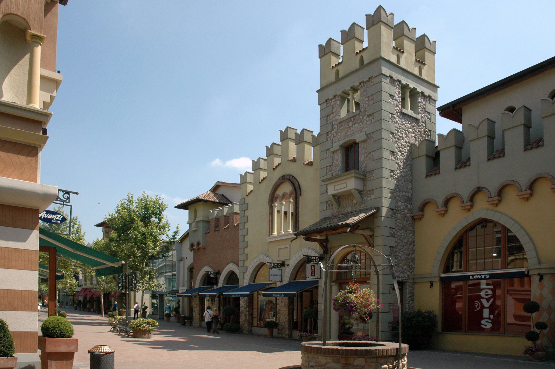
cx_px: 278
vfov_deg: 47.9
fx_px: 416
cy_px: 184
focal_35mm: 27
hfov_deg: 67.4
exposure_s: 1/500
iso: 800
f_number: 11
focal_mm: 18
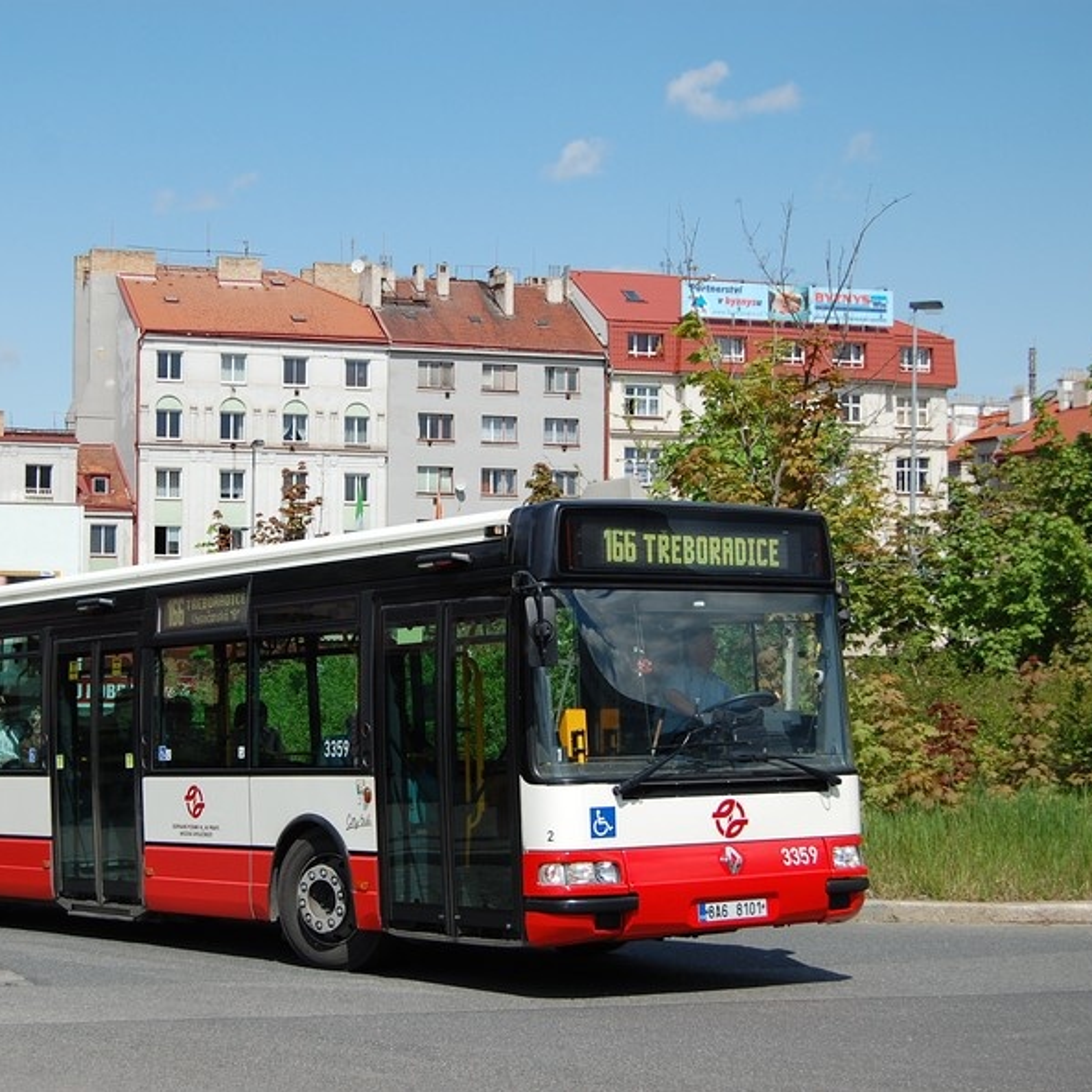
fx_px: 2414
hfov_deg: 25.4
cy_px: 547
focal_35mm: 68
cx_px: 385
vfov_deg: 25.5
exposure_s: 1/1250
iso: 200
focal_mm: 35
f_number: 5
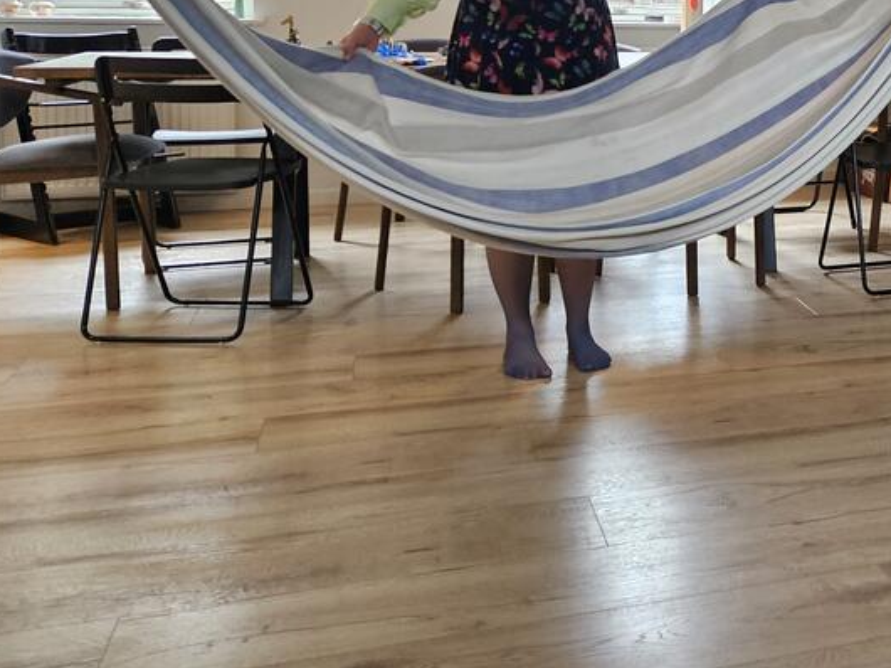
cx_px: 958
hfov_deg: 33.7
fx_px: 1286
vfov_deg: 27.9
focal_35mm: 50
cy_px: 52
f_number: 1.8
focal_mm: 5.4
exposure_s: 1/100
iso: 200
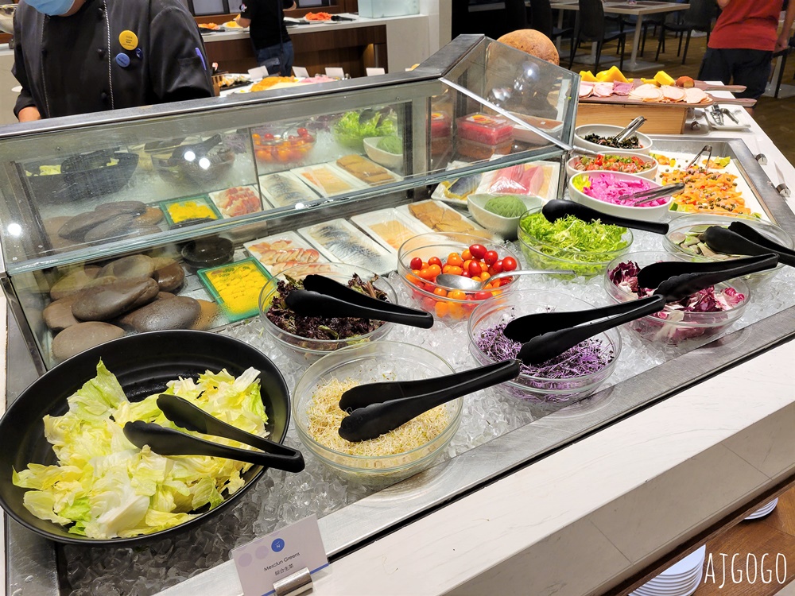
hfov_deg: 67.3
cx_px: 398
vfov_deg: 53.1
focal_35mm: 26
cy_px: 298
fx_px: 597
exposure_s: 1/120
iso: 160
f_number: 1.8
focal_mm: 5.4
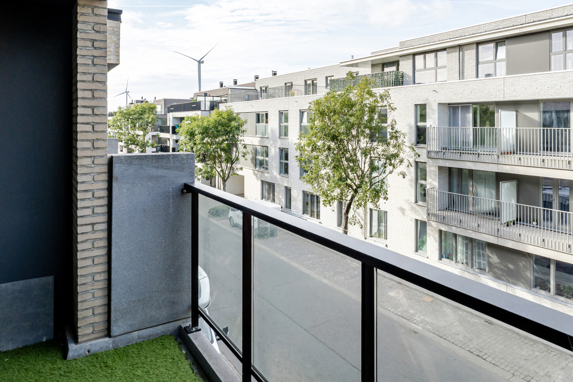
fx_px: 414
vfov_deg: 48.7
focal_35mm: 26
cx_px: 327
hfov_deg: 69.0
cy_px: 128
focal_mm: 16
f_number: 11
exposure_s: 1/100
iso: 250
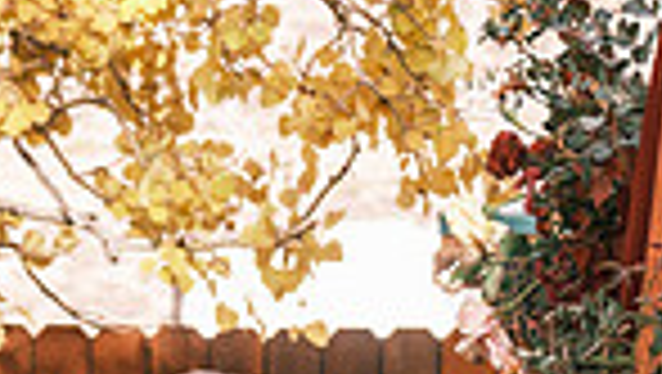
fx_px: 6378
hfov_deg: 5.8
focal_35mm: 363
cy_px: 845
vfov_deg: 3.3
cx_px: -608
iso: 400
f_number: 3.6
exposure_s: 1/500
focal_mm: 58.7
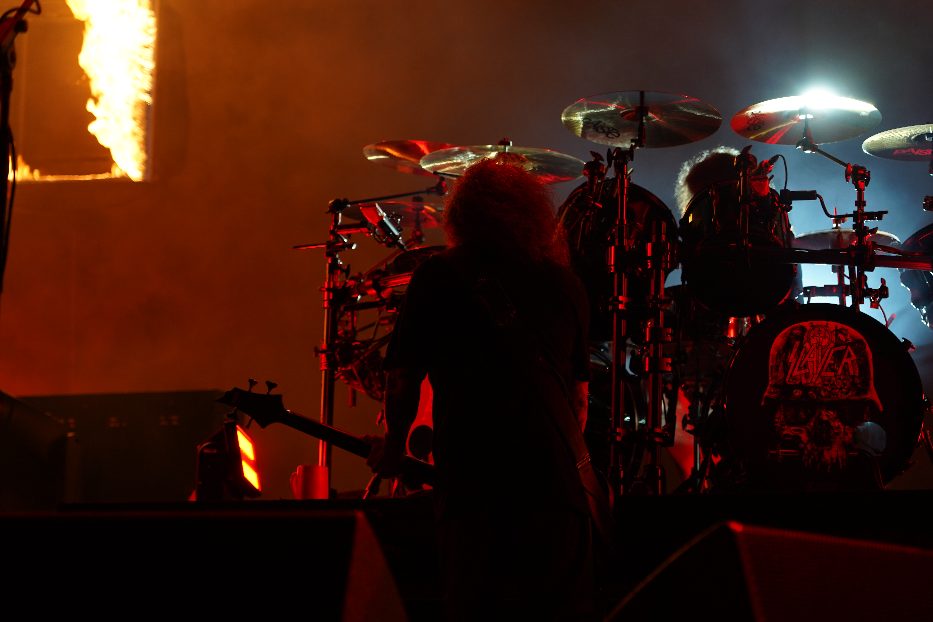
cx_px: 488
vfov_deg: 11.8
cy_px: 339
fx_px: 3006
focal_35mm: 116
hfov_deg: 17.6
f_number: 4
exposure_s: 1/125
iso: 640
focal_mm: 105
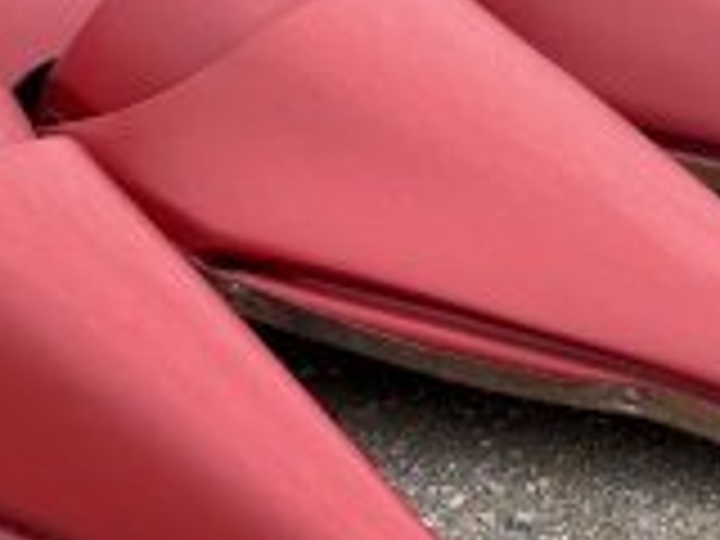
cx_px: 490
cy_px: -126
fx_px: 2704
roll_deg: +0.0
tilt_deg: -15.4
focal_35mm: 130
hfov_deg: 15.1
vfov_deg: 11.2
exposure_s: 1/970
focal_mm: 5.96
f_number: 1.6
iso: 50
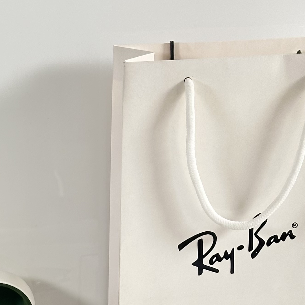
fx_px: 1276
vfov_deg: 13.2
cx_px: -1
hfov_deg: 13.4
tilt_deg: -26.2
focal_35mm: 128
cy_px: 378
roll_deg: +1.2
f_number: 1.78
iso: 80
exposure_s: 1/121
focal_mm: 6.86
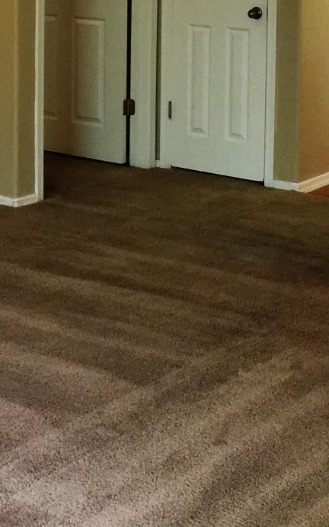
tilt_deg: -4.7
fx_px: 1277
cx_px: 147
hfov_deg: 14.7
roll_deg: -1.0
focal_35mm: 89
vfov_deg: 22.3
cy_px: -13
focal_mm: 4.15
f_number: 2.2
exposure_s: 1/33
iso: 64
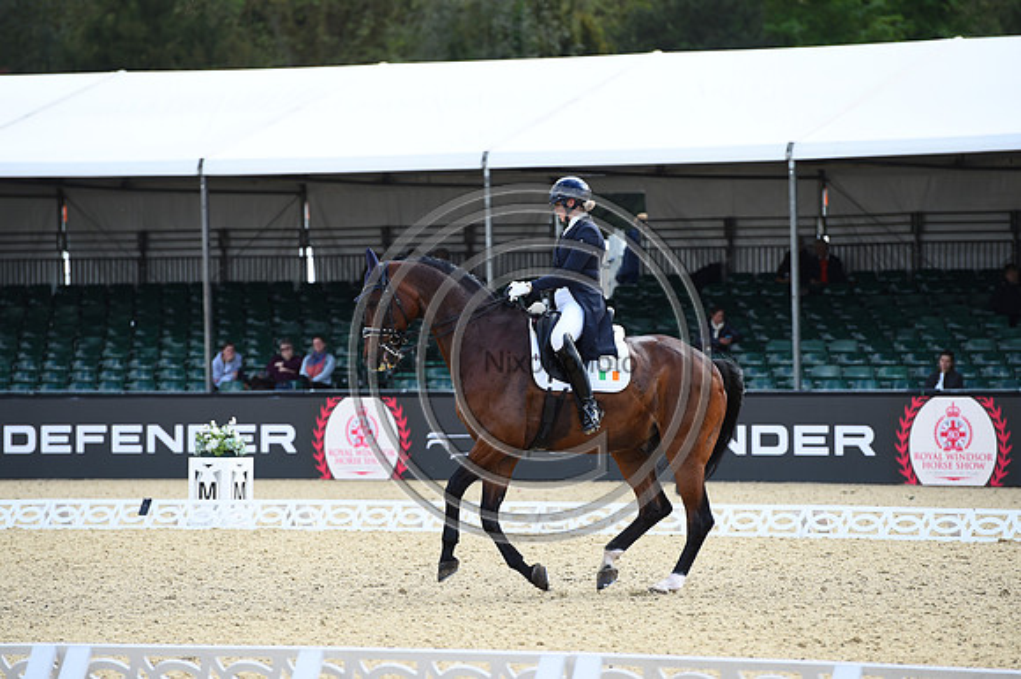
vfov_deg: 6.9
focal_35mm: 200
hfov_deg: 10.3
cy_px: 340
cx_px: 510
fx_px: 5669
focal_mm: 200
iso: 640
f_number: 5
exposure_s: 1/1250
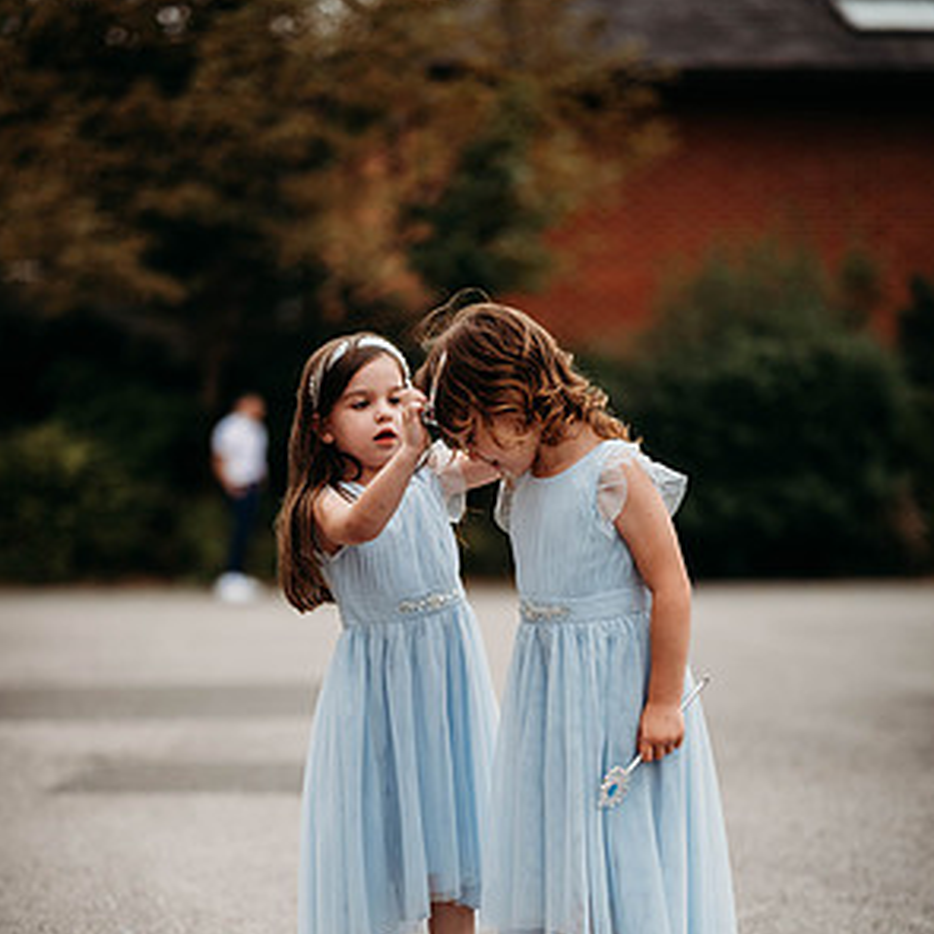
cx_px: 467
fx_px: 3358
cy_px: 693
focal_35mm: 110
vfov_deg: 15.8
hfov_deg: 15.8
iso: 100
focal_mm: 85
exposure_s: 1/400
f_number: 1.8
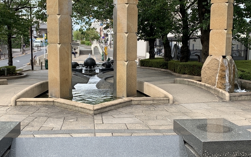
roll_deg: +2.8
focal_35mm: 43
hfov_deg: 45.9
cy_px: 72
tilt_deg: -6.8
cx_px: 96
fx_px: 294
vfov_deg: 29.9
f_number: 1.8
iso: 25
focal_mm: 4.25
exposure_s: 1/457
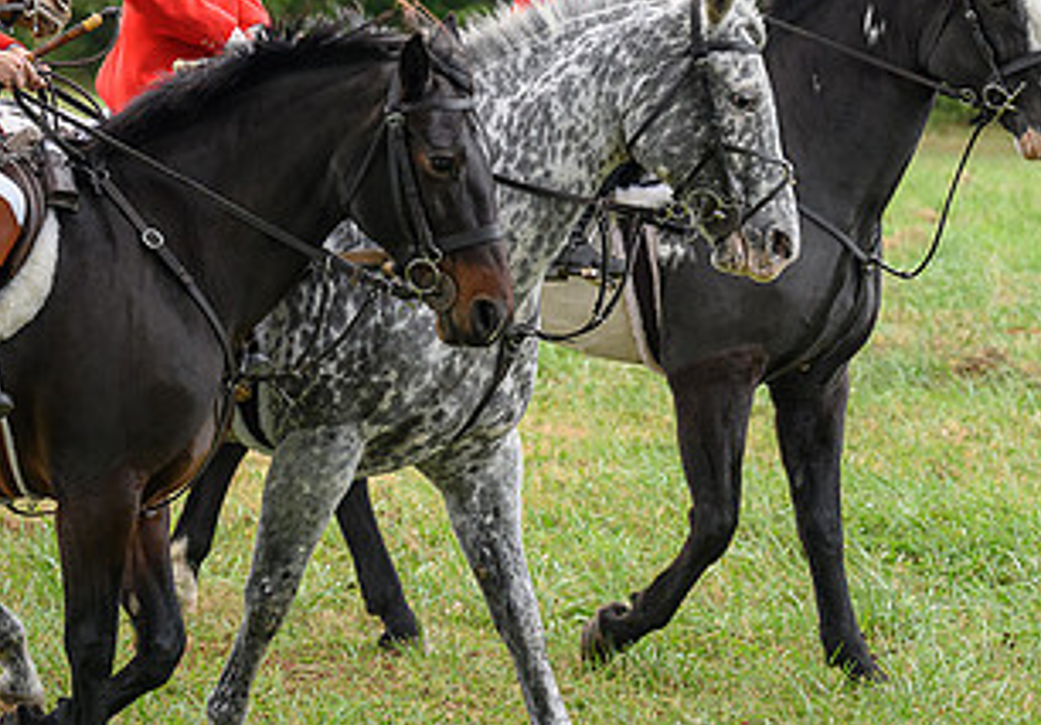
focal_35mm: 167
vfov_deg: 8.5
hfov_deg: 12.1
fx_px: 4895
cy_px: 287
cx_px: 483
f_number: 3.5
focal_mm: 77
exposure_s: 1/800
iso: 800
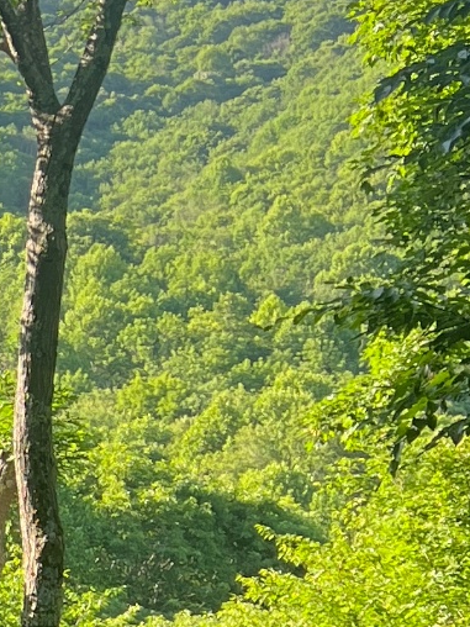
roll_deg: +1.7
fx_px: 2372
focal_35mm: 131
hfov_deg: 10.1
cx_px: -586
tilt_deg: -1.3
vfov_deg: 14.7
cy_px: 704
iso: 50
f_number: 1.5
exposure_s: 1/486
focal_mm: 5.7
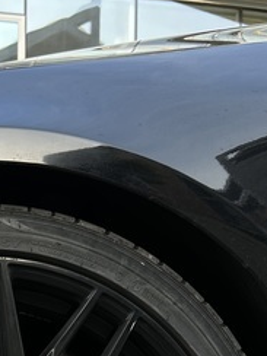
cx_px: -13
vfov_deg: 27.2
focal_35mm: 64
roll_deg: -0.7
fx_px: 658
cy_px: 411
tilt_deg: -1.8
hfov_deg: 21.9
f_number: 1.5
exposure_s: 1/171
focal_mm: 5.7
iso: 50
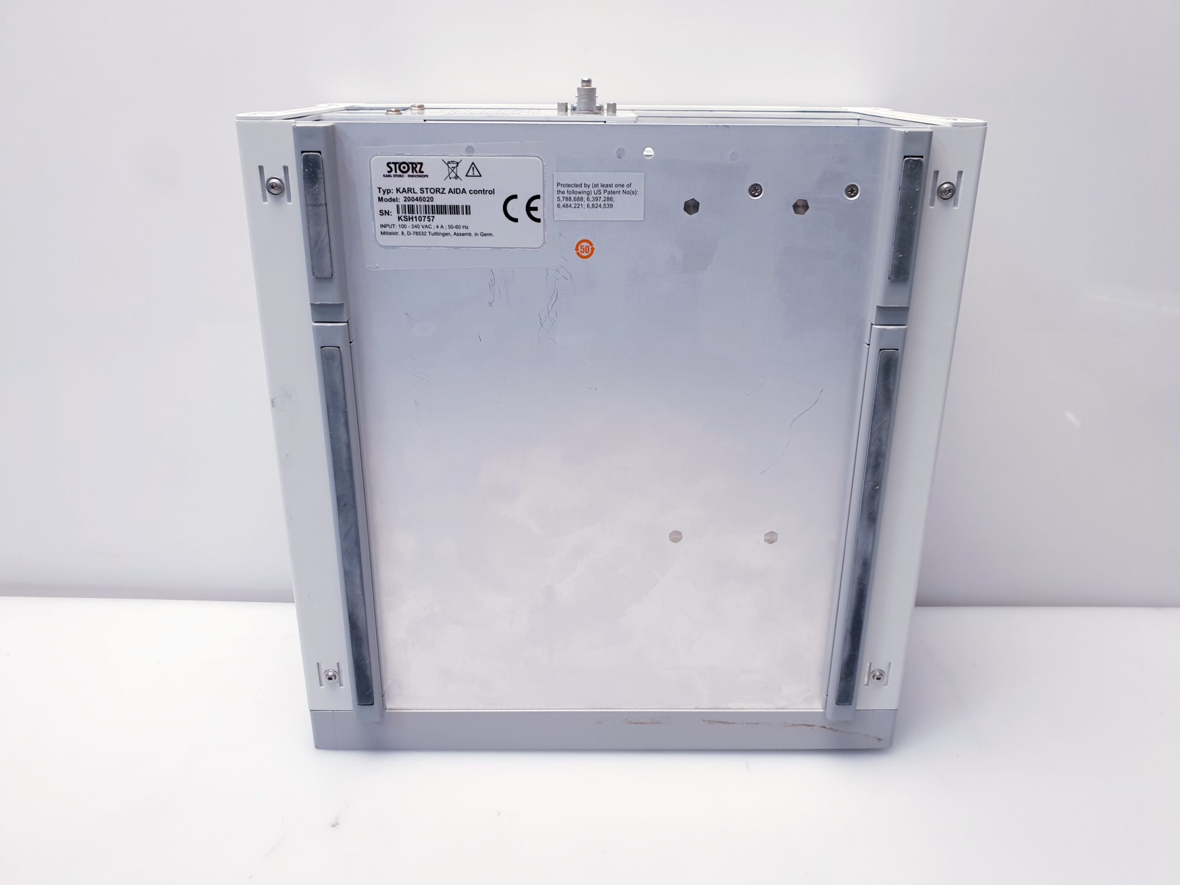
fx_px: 886
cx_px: 590
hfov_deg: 67.3
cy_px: 442
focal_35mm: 26
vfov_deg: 53.1
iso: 80
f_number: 2.4
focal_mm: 4.3
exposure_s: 1/50
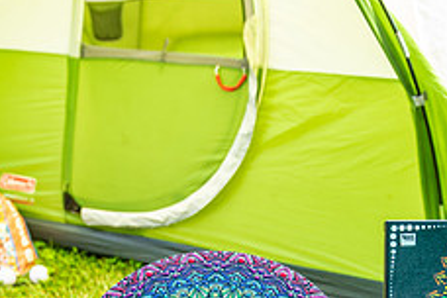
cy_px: 370
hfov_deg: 32.9
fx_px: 757
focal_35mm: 61
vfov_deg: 20.6
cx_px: 204
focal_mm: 24
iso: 100
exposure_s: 1/200
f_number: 3.2
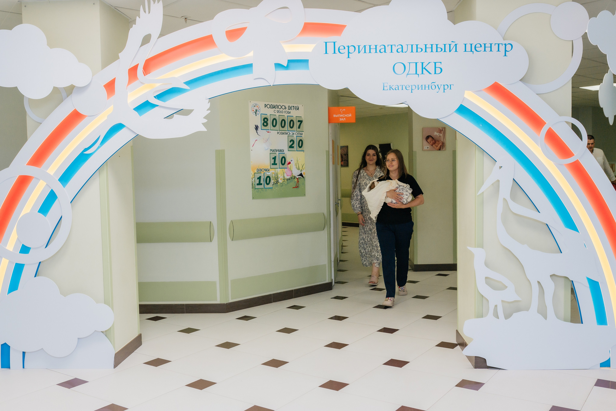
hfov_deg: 53.6
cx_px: 314
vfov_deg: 37.2
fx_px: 610
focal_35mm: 36
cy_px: 209
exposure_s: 1/160
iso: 640
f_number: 5.6
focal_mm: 35
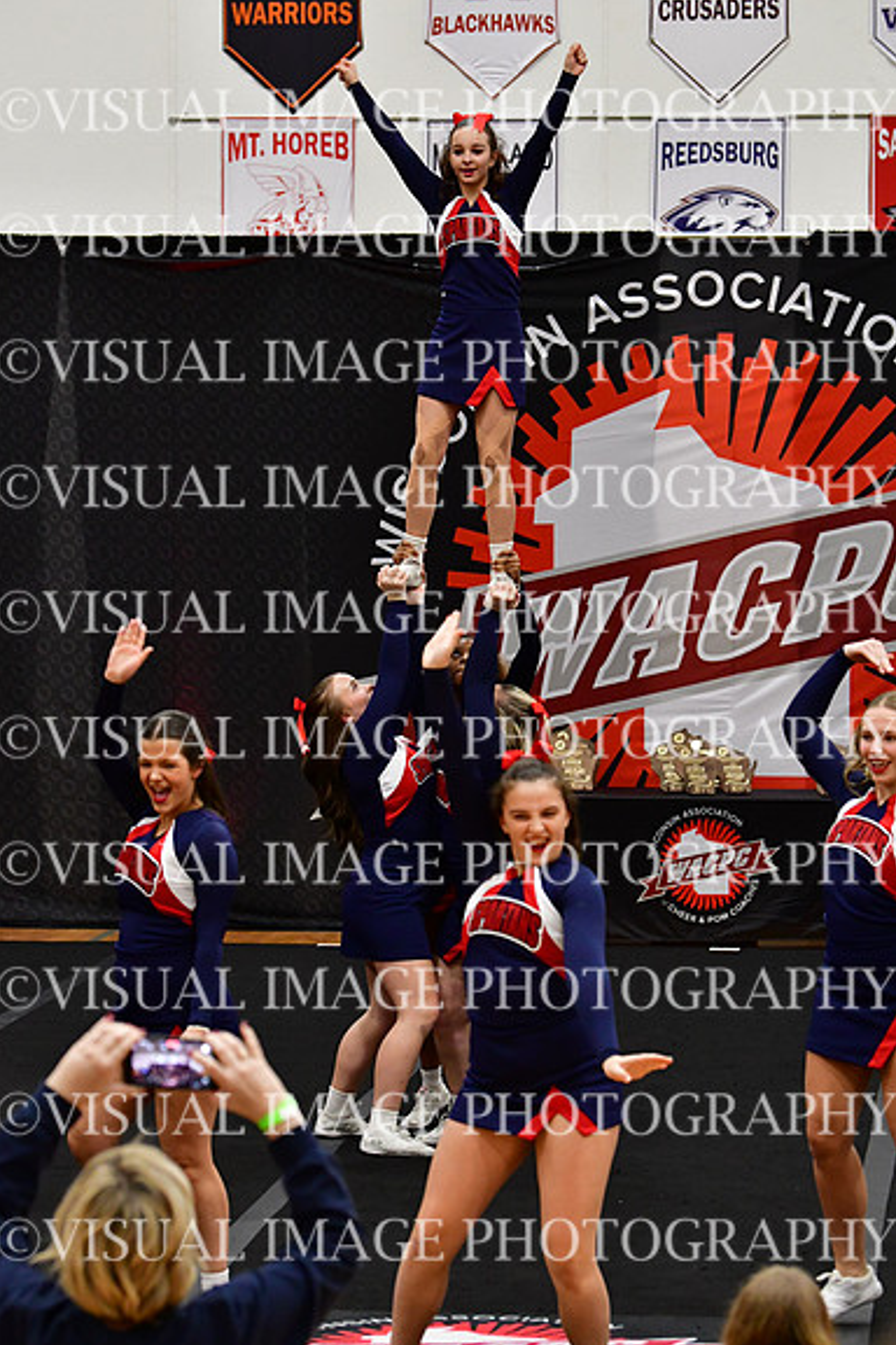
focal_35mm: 139
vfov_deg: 14.8
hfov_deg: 9.9
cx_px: 447
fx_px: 5189
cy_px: 675
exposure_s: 1/500
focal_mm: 92
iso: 4000
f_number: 4
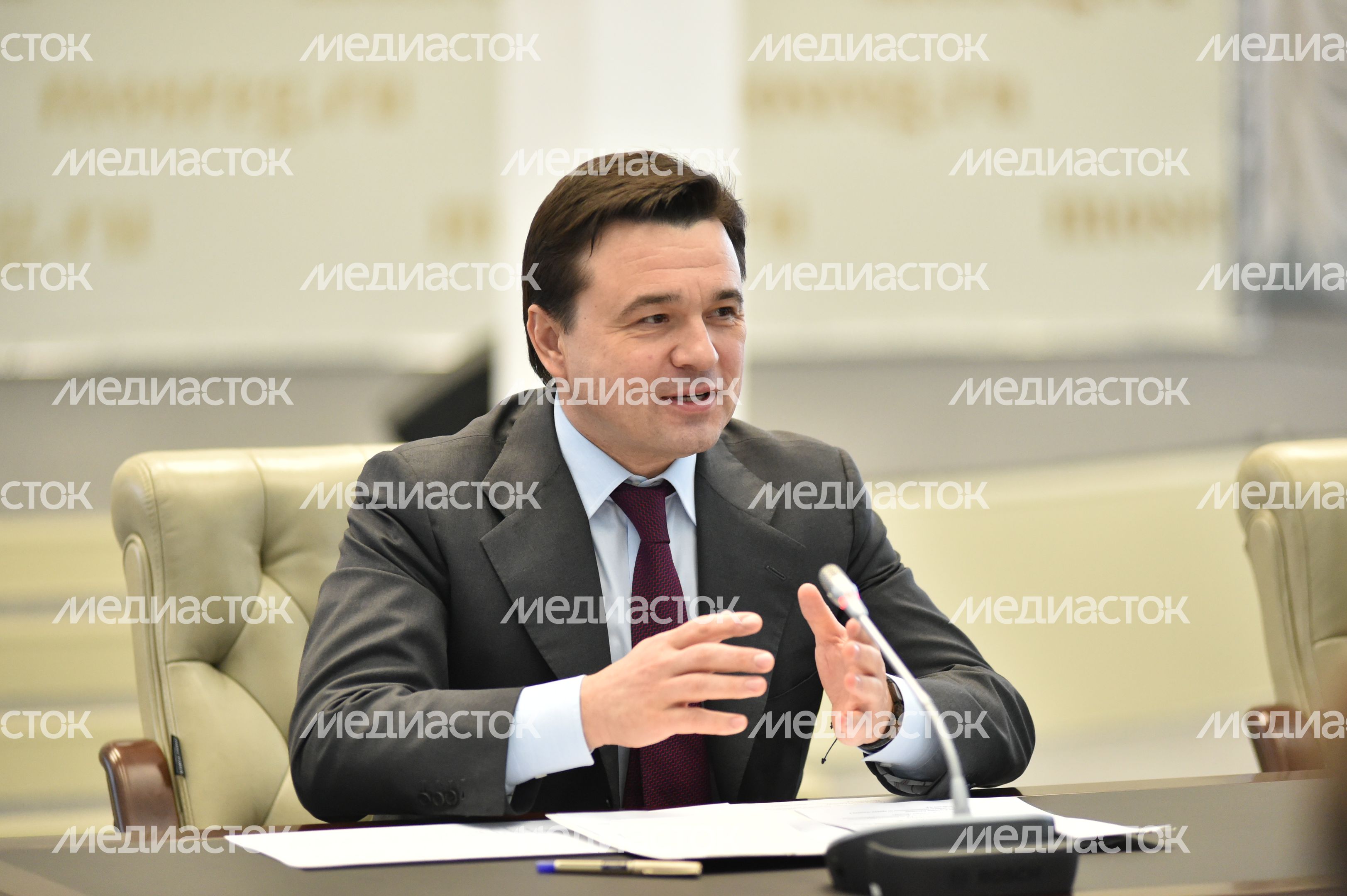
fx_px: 5796
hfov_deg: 13.3
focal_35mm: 155
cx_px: 674
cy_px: 448
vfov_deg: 8.8
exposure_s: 1/500
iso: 5000
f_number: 2.8
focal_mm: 155
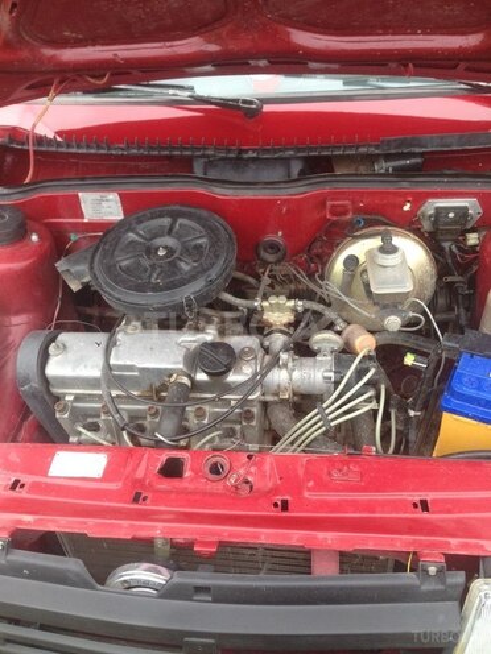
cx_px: 246
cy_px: 327
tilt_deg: -37.0
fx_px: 624
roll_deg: +2.7
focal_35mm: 33
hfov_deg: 42.9
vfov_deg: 55.4
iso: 80
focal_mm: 4.12
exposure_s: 1/120
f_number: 2.4
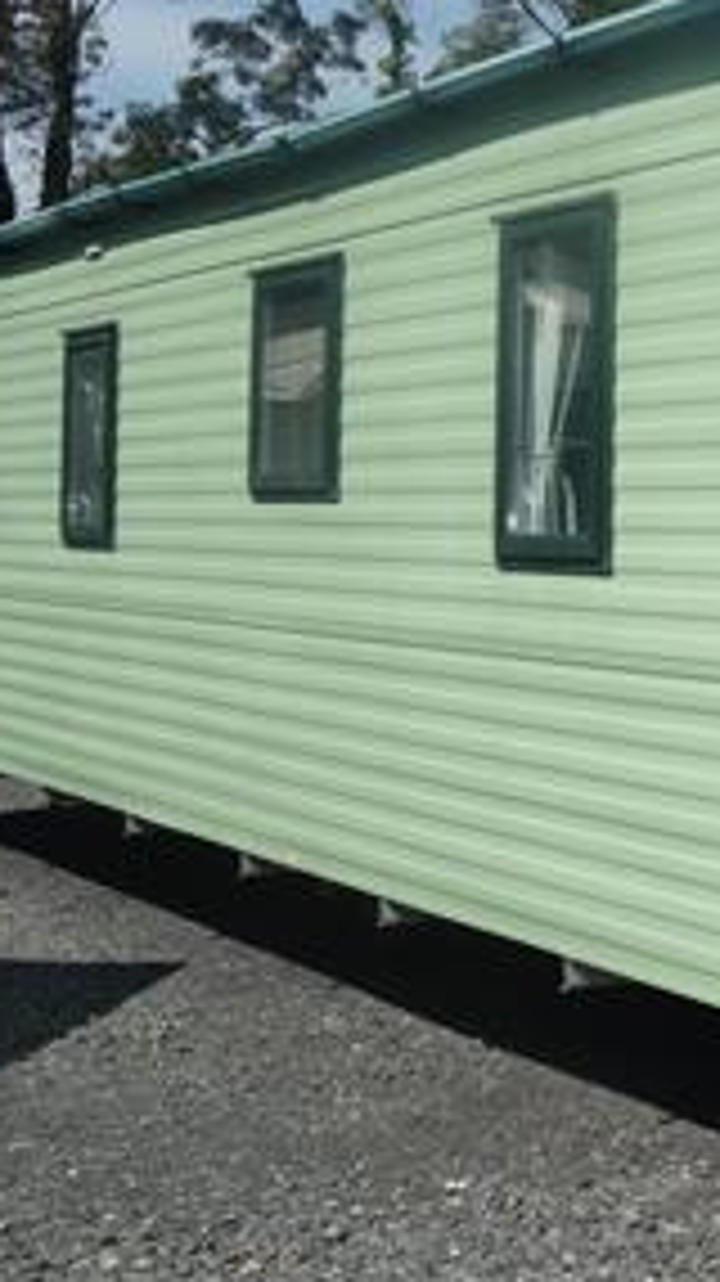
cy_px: 472
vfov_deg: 29.2
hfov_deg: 15.4
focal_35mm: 72
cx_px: 1084
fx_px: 2447
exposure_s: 1/800
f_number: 5.6
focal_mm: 10.4
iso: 160
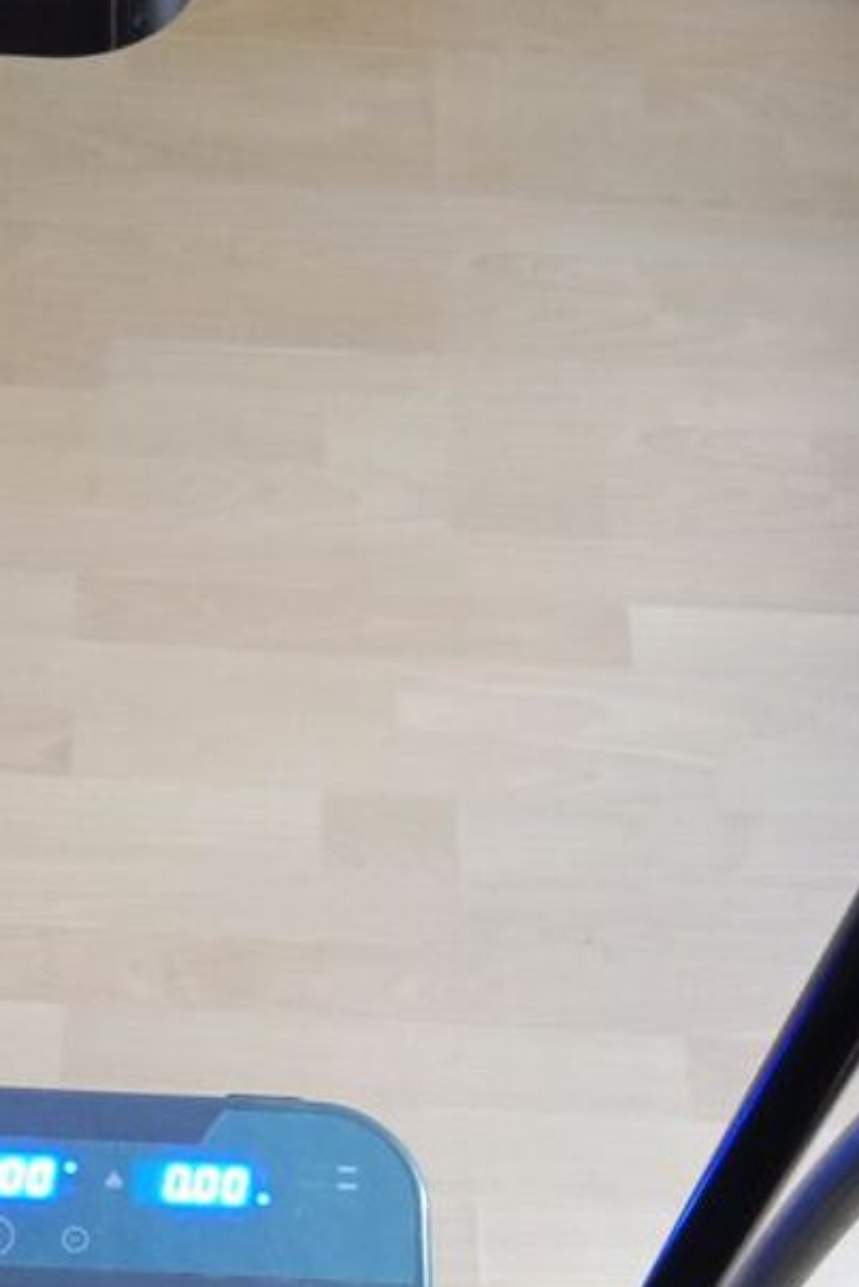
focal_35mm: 62
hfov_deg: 21.6
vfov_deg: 32.1
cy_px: 856
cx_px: 171
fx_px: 2218
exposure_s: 1/20
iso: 784
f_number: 2.2
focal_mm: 3.65
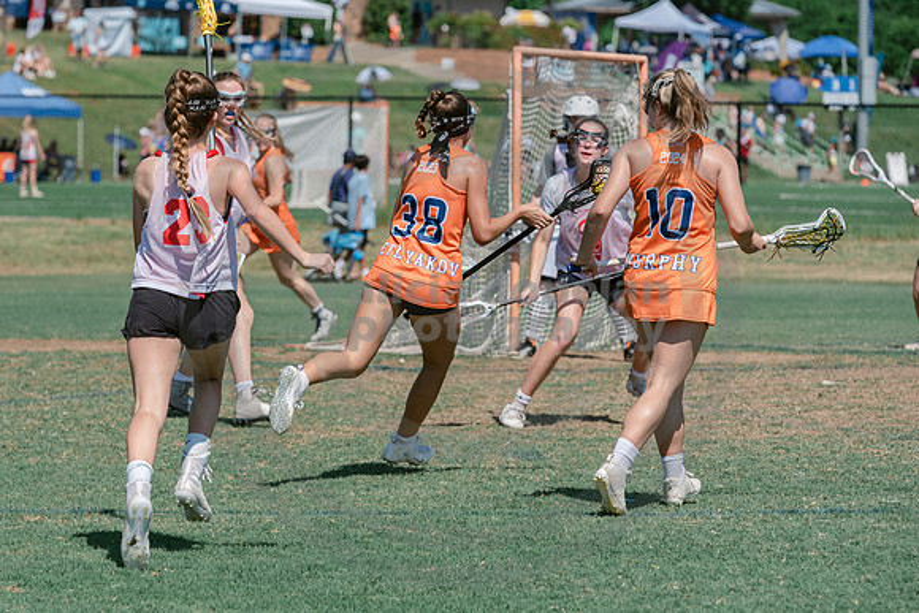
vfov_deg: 6.3
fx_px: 5600
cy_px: 363
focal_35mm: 219
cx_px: 374
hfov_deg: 9.4
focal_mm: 185
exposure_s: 1/2500
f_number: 6.3
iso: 400
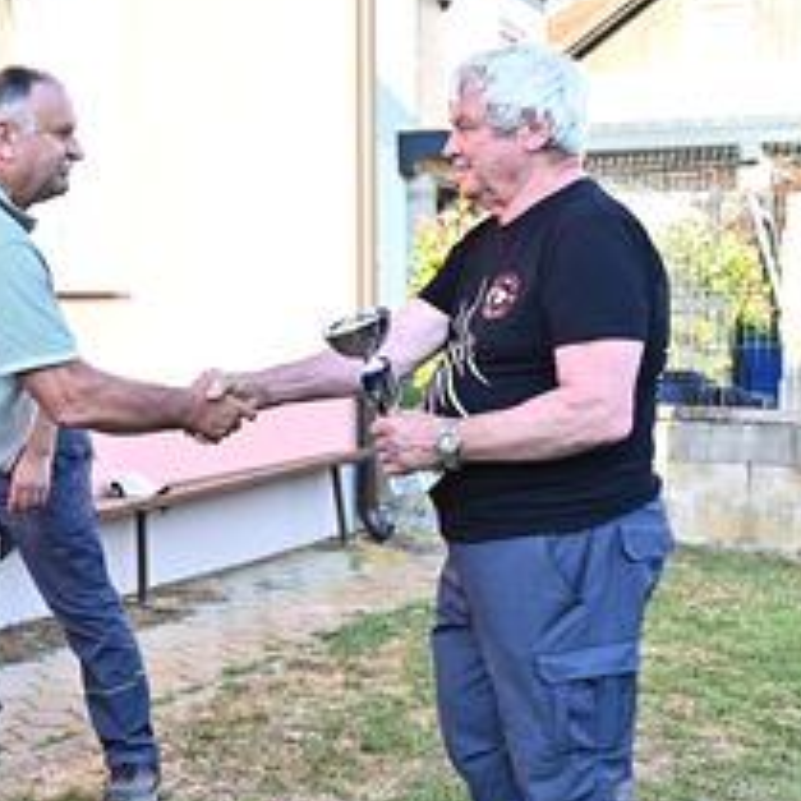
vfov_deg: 26.9
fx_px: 1675
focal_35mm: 64
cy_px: 452
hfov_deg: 25.4
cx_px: -19
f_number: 4
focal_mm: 35
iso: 1600
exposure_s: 1/2500
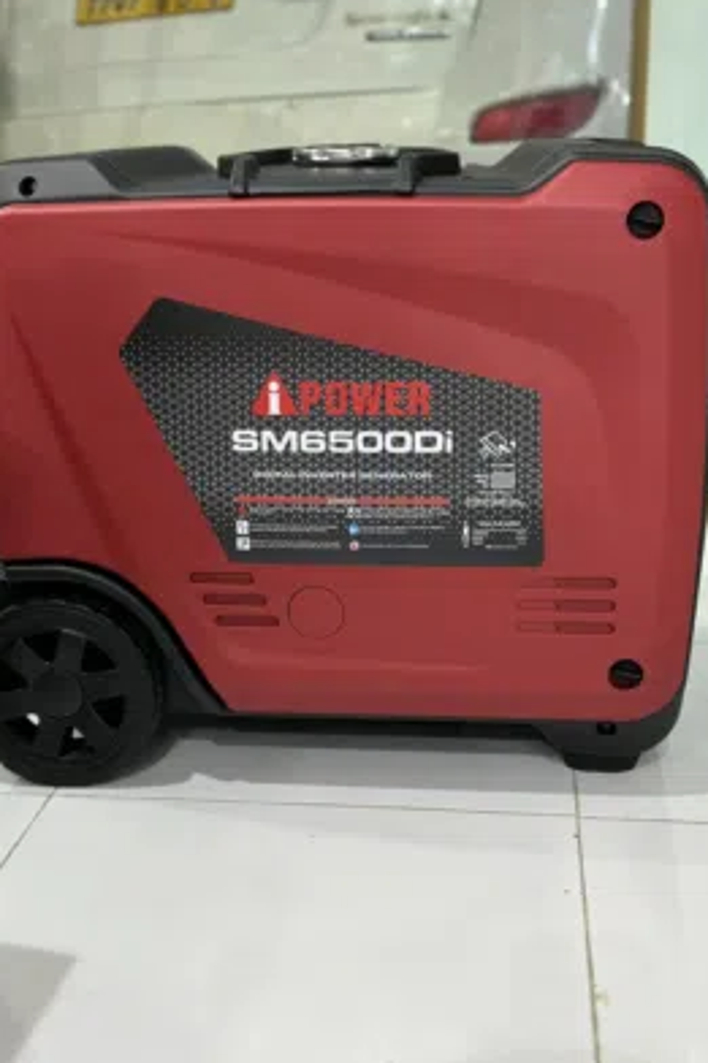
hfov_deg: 26.5
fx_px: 1506
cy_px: 529
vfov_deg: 38.9
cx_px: 331
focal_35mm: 51
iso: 250
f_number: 1.78
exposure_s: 1/50
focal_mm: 6.86
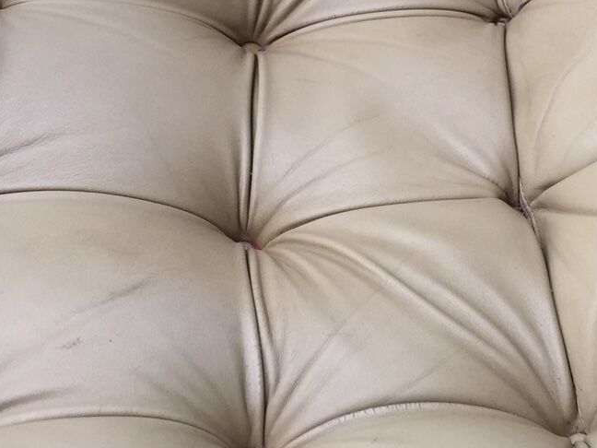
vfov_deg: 19.8
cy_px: 61
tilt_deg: -41.4
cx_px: 394
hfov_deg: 26.5
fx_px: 1259
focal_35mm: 73
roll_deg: +31.6
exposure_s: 1/100
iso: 32
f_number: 2.2
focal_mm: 4.15
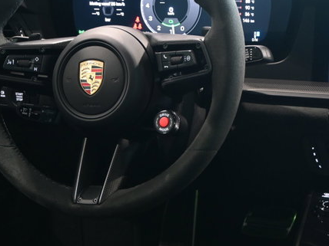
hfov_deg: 27.3
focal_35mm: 71
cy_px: 160
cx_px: 231
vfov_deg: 20.7
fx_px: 672
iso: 720
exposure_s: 1/30
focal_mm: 20.5
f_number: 3.8
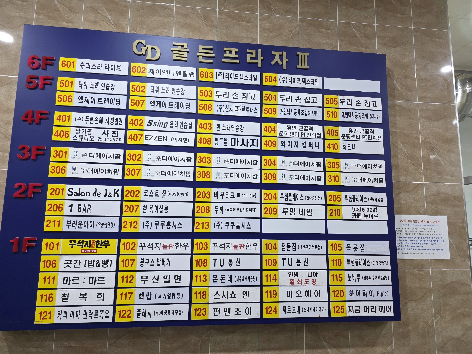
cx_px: 236
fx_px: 314
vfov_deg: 58.9
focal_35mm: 23
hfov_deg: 73.9
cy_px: 177
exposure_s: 1/120
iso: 800
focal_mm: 6.3
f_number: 1.7
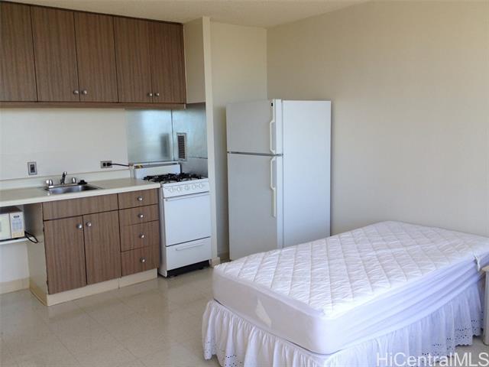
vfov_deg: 40.7
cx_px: 244
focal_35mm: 35
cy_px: 184
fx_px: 494
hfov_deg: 52.6
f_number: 2.4
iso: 50
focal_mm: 4.28
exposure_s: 1/131
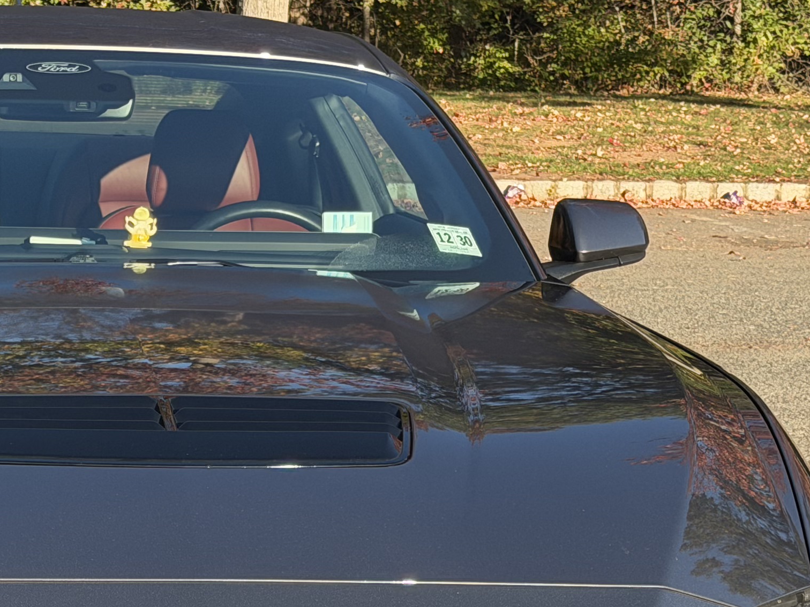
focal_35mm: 128
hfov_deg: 15.2
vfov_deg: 11.5
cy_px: 479
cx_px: 59
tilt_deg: -10.5
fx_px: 2995
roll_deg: -2.5
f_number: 1.78
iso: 64
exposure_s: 1/1013
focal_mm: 6.76
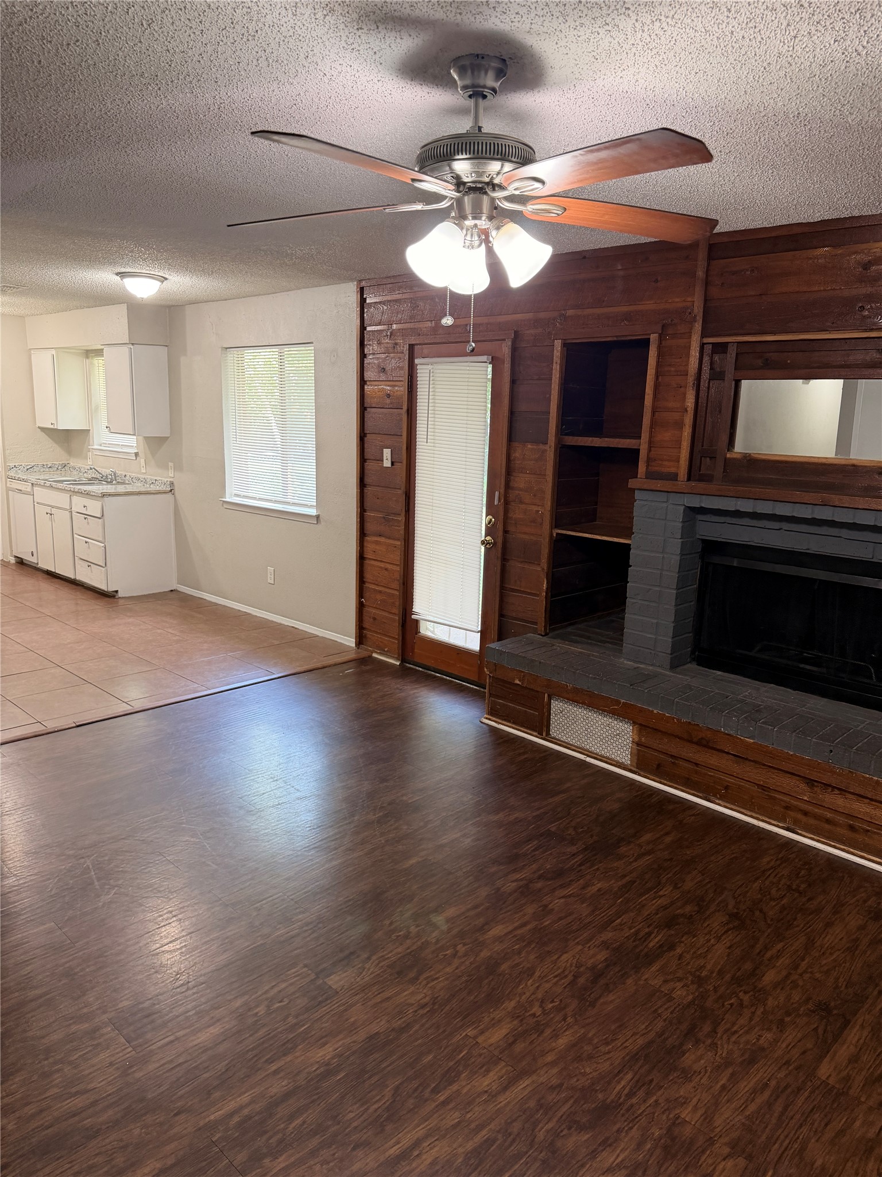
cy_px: 588
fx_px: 815
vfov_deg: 71.6
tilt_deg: -12.2
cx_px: 441
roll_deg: -1.4
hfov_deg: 56.8
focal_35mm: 24
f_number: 1.78
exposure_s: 1/60
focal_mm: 6.76
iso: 200
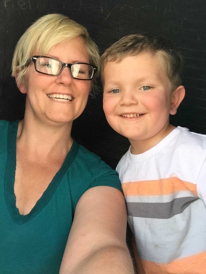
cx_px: 103
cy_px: 137
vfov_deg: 58.4
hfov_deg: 45.4
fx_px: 246
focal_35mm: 31
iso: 64
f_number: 2.2
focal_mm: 2.65
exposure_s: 1/120
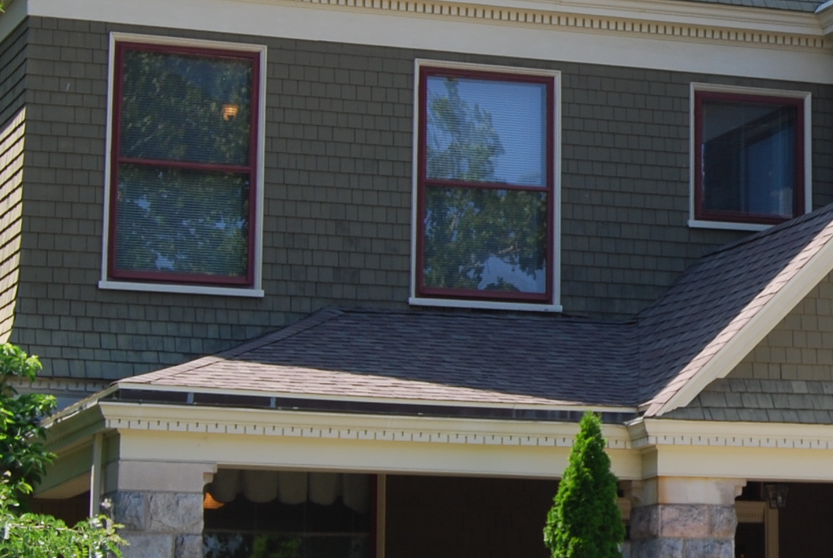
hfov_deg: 14.0
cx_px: 903
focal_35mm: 143
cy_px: 134
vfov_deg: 9.6
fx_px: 3314
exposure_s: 1/160
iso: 100
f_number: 6.3
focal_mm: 30
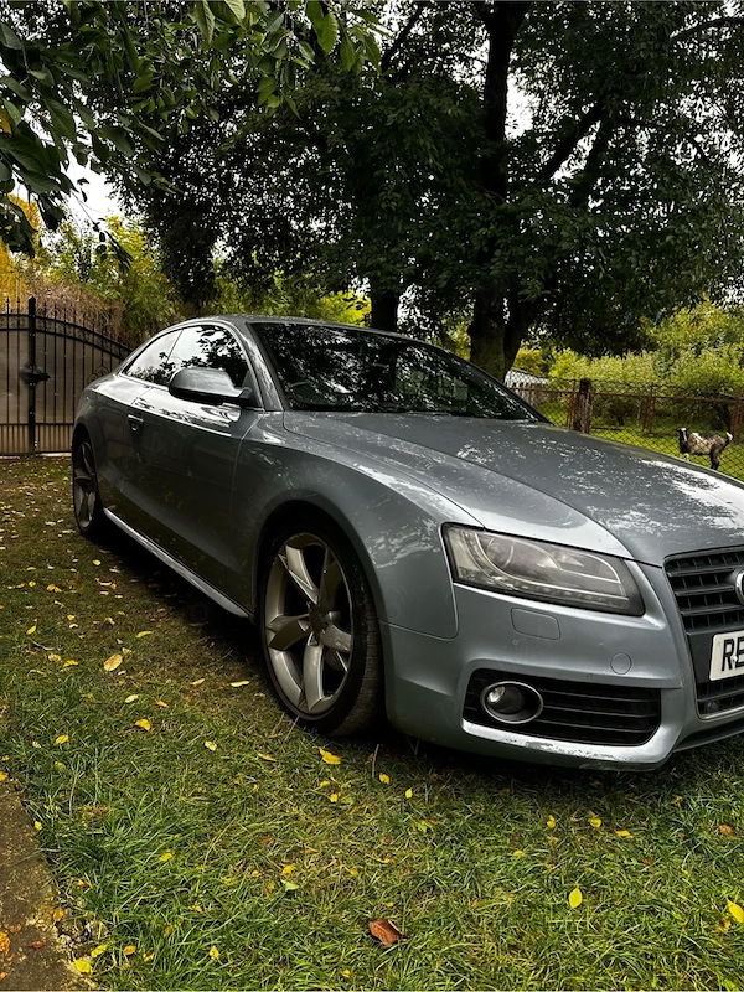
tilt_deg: -6.2
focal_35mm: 24
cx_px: 372
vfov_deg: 71.6
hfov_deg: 56.8
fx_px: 688
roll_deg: -3.6
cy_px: 496
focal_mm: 6.86
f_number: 1.78
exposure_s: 1/241
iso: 64
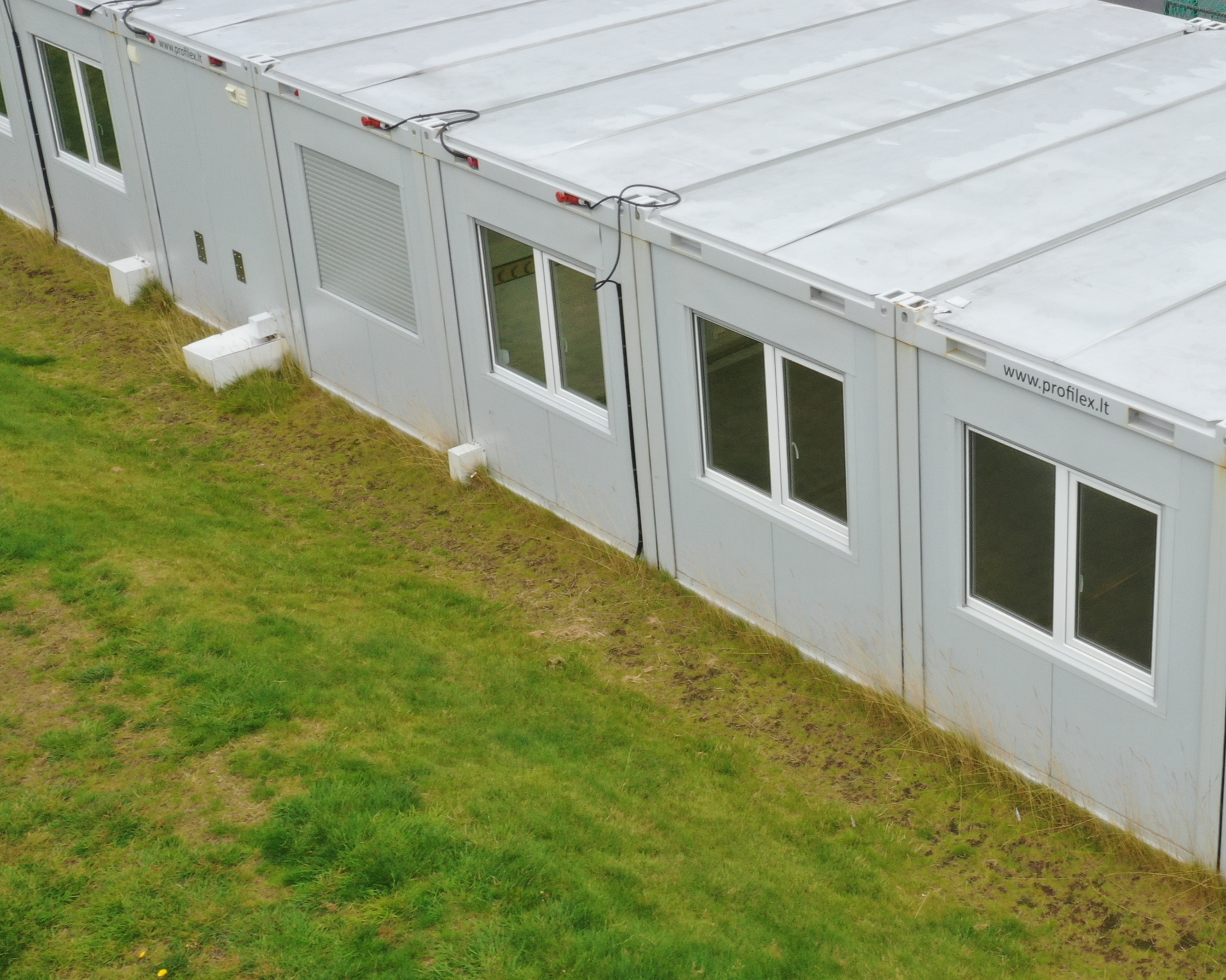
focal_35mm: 54
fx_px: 1959
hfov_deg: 33.7
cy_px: 359
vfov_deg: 28.0
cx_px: 982
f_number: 10
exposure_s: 1/30
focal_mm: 10.26
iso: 120
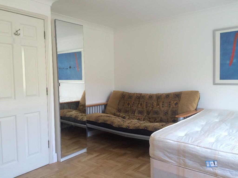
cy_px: 89
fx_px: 199
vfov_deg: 48.2
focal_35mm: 29
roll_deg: +0.9
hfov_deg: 61.7
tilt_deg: -3.2
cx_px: 119
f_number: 2.2
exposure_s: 1/33
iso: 50
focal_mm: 4.15
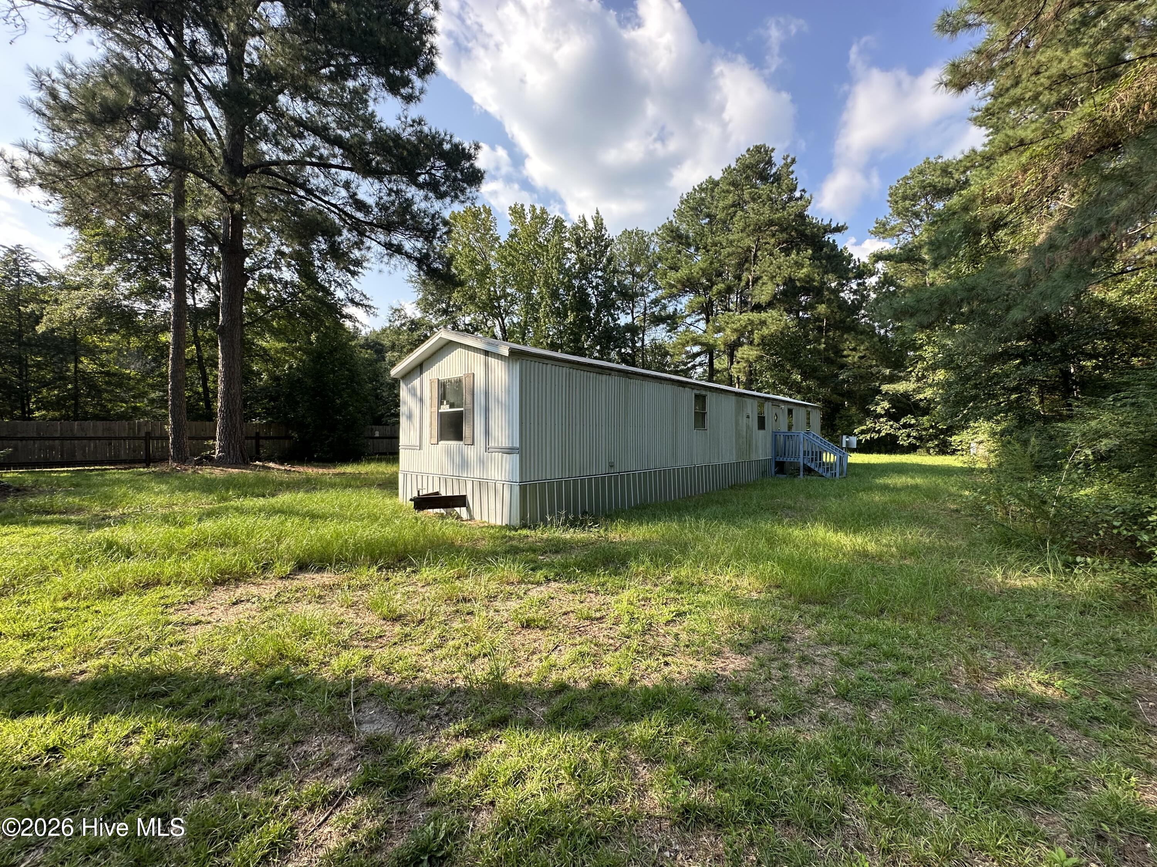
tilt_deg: +1.7
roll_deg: -0.2
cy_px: 434
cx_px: 578
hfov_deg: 102.1
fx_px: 468
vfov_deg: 85.7
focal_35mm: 14
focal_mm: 2.22
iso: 40
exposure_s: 1/442
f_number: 2.2
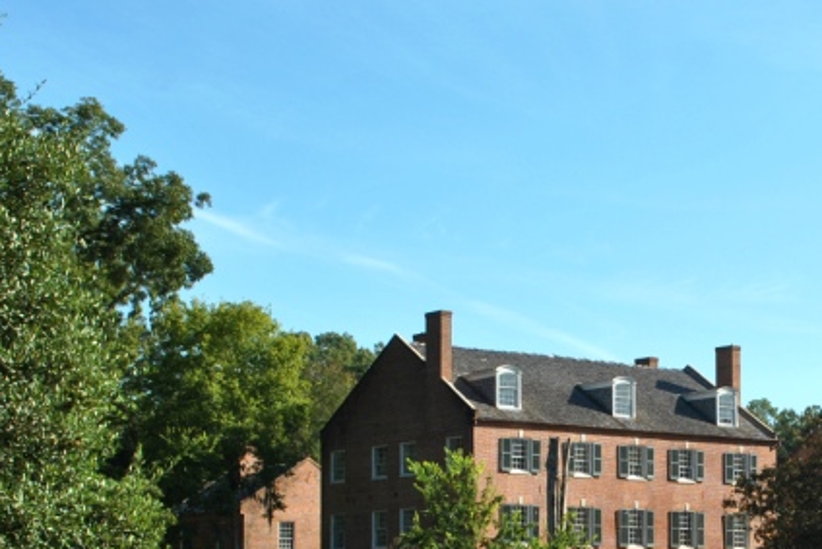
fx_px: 1987
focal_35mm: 87
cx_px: 648
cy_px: 494
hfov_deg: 23.1
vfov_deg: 15.5
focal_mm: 24
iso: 100
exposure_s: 1/250
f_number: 7.1
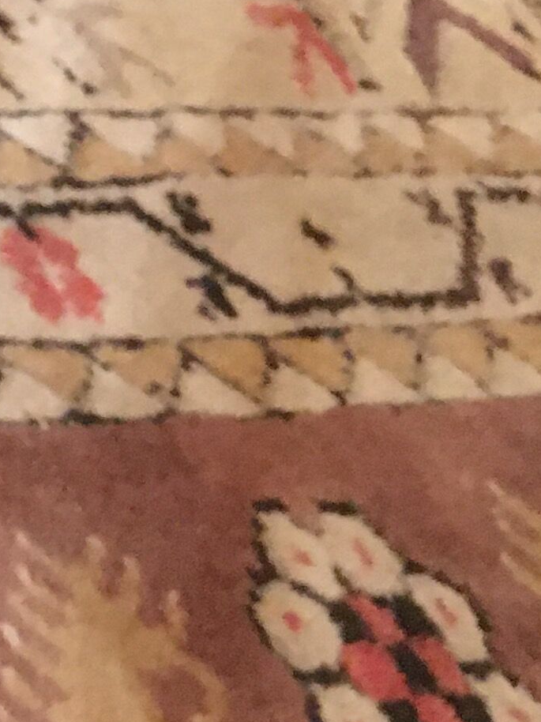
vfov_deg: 14.8
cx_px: -606
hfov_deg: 10.5
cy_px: -172
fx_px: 2669
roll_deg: -24.3
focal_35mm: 128
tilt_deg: -35.6
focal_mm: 4.15
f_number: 2.2
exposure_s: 1/17
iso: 400
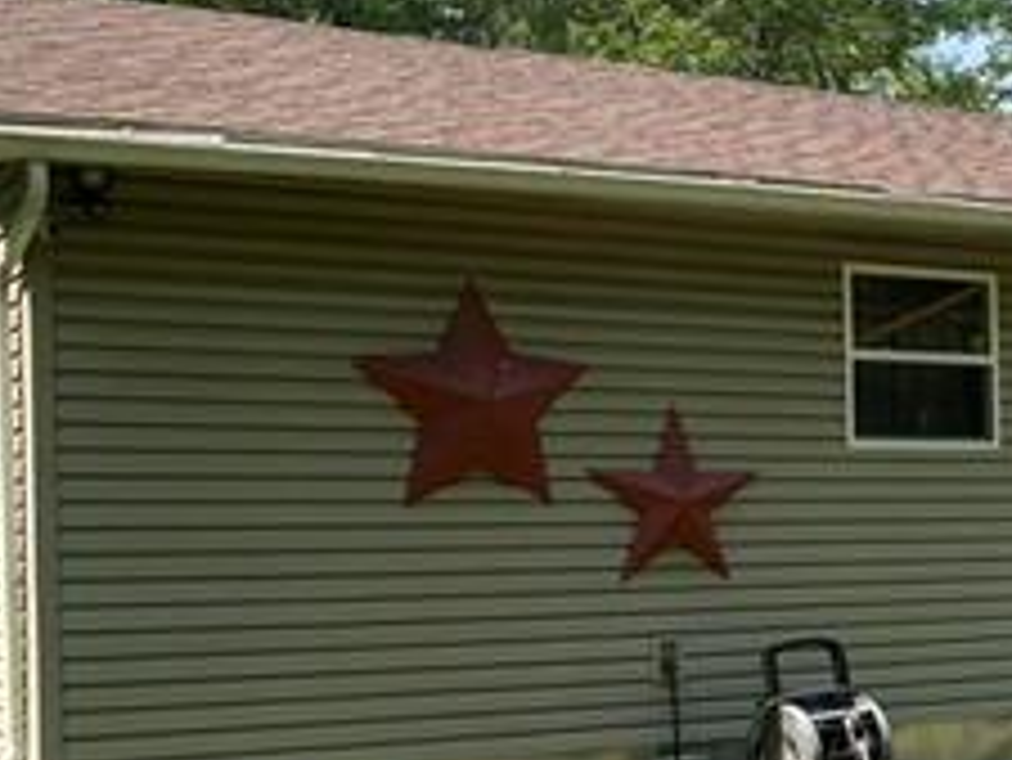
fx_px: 2165
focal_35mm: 74
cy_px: 472
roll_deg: +0.6
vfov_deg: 19.9
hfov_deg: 24.2
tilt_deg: +1.3
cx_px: 1178
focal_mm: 4.25
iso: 32
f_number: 1.8
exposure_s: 1/827
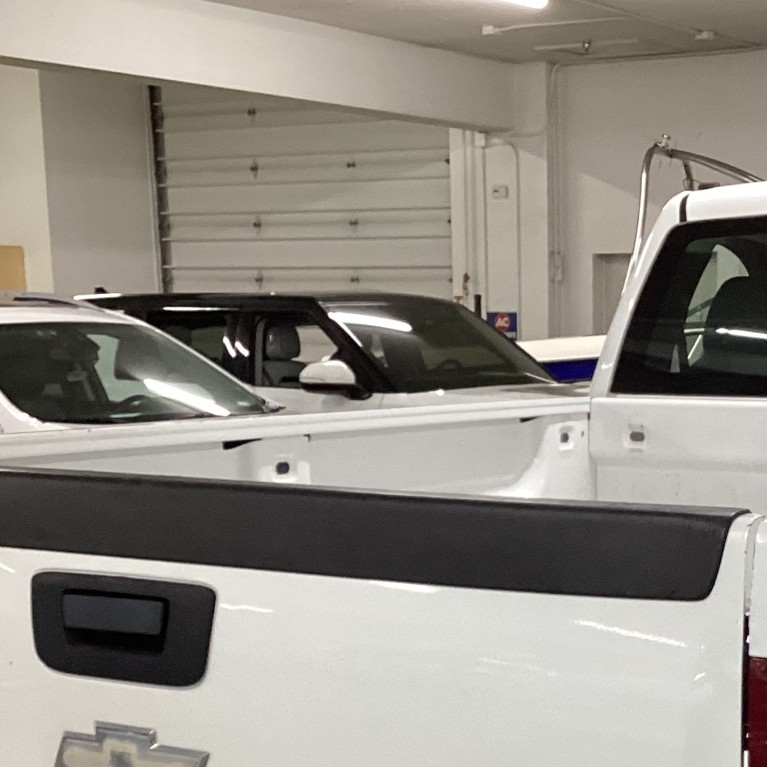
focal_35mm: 71
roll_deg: +0.0
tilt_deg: -13.5
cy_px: 708
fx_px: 1780
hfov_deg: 24.0
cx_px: 600
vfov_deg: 23.6
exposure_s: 1/50
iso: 160
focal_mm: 3.3
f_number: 2.4
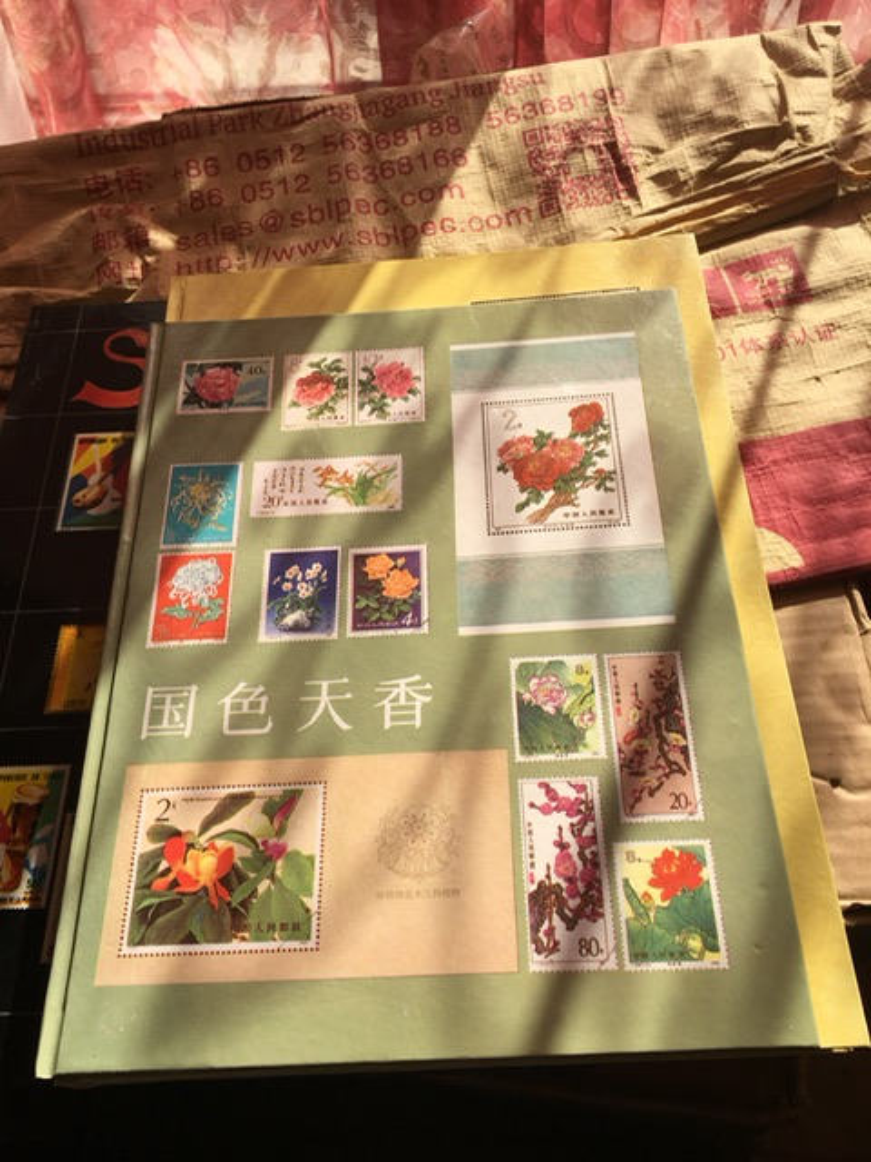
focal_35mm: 29
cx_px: 436
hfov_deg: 48.2
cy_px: 581
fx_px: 973
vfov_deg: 61.7
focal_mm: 4.15
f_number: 2.2
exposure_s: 1/578
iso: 25
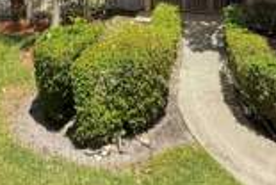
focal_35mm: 45
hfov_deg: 43.2
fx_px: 346
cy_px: -116
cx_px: 105
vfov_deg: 22.5
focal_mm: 2.22
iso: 50
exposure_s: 1/1001
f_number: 2.2
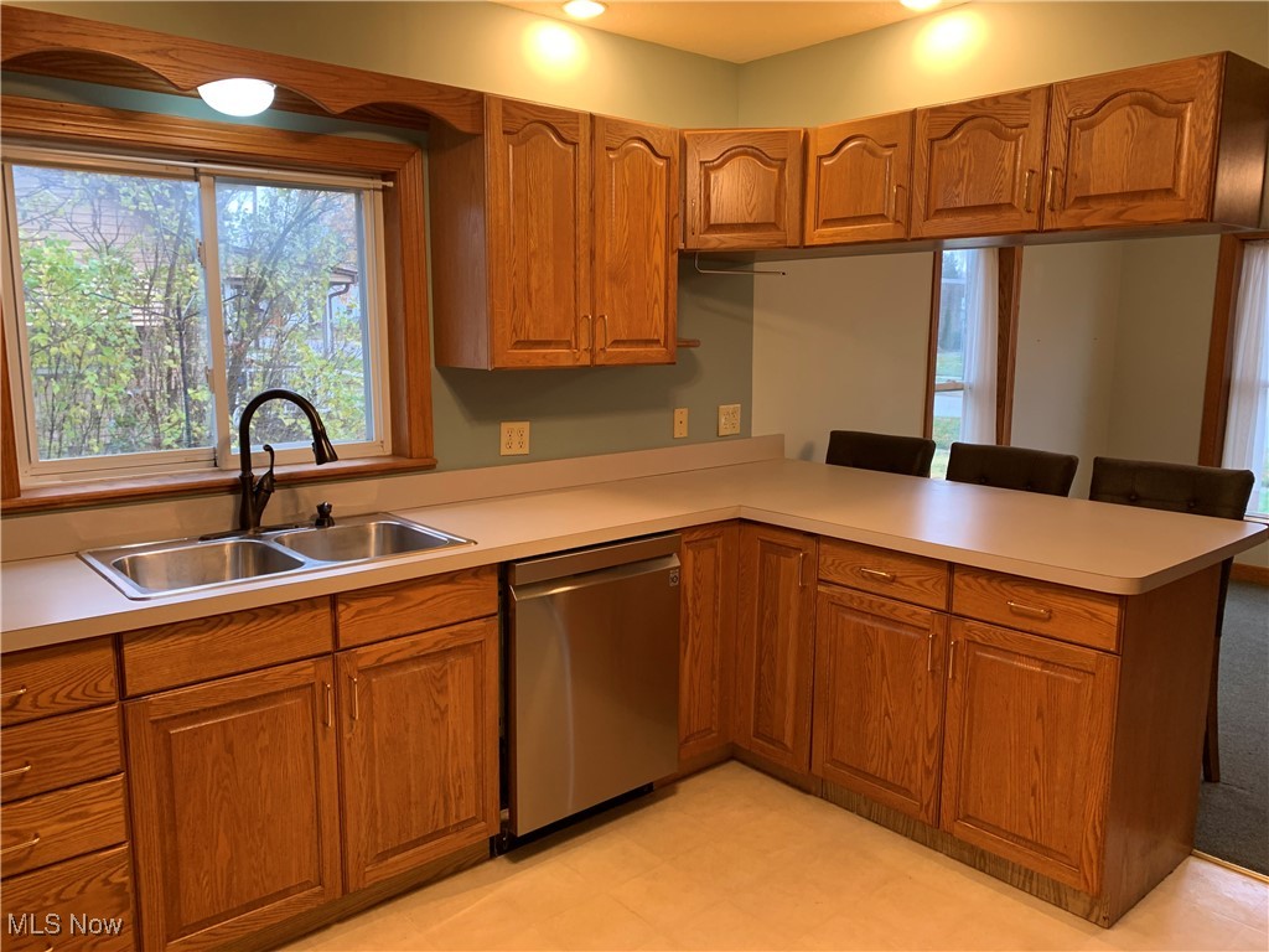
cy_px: 476
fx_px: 953
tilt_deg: -8.8
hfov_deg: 67.3
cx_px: 634
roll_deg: -0.4
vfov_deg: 53.1
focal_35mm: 26
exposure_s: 1/60
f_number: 1.8
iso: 100
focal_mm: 4.25
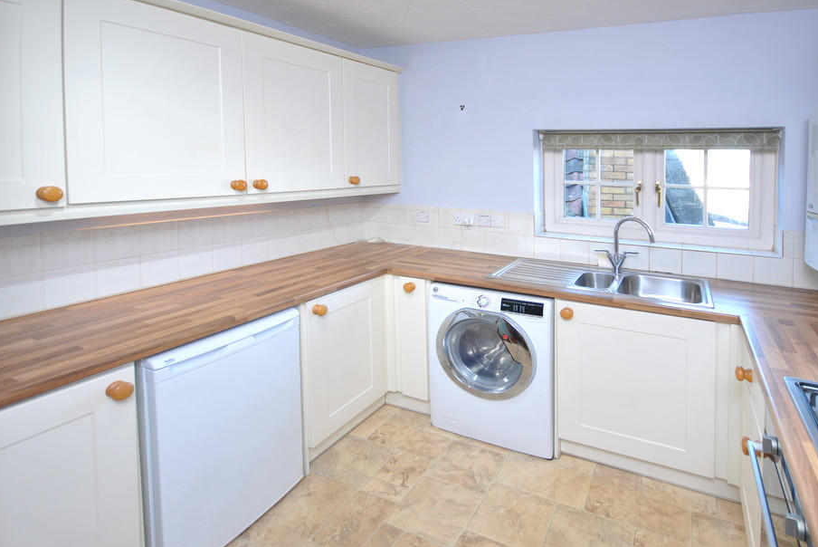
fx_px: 387
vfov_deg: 70.4
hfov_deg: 92.8
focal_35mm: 17
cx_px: 460
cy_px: 294
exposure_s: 1/30
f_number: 4
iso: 250
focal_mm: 10
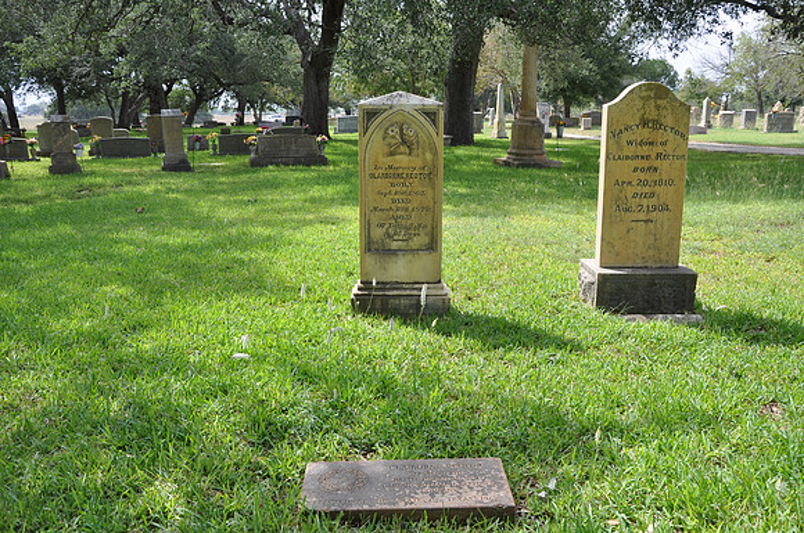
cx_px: 402
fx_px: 736
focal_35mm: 33
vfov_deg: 39.9
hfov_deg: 57.3
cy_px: 266
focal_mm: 22
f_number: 7.1
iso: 200
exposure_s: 1/200
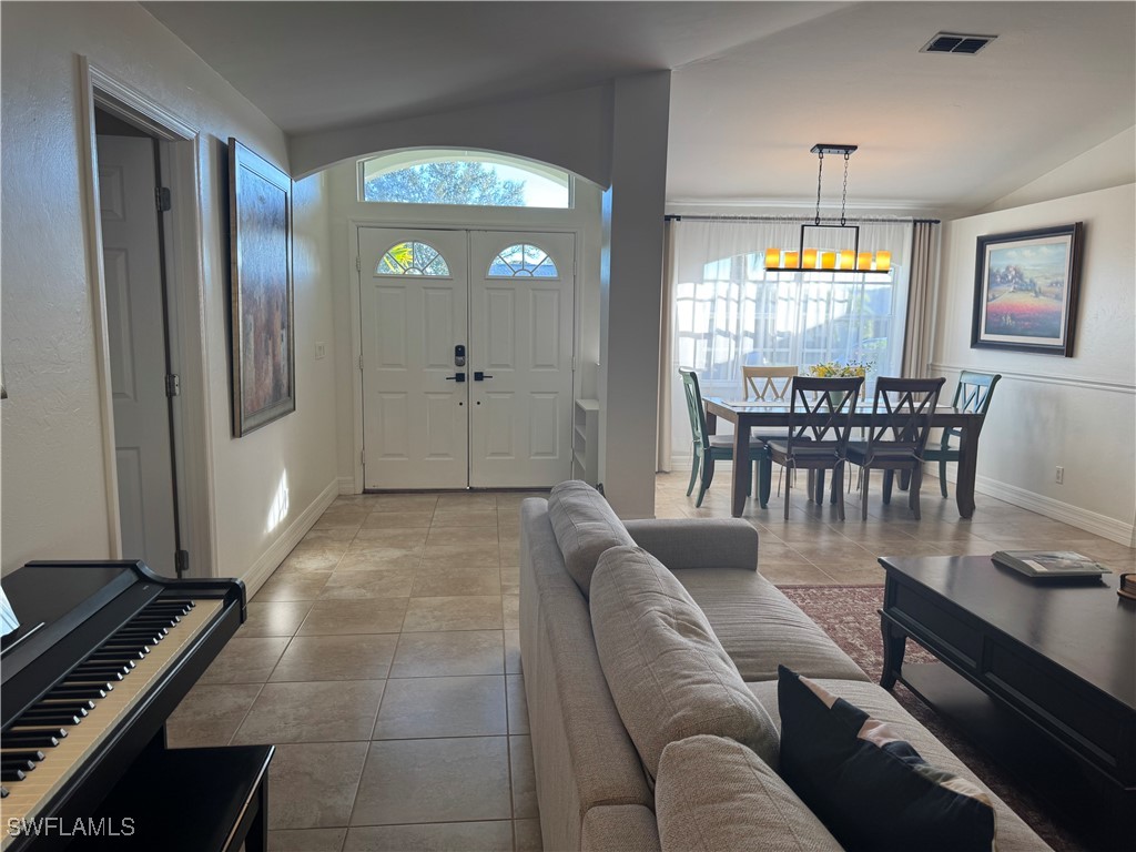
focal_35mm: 24
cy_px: 426
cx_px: 568
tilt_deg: -8.2
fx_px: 788
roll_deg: -0.6
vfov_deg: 56.8
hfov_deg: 71.6
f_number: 1.78
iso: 50
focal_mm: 6.76
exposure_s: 1/120
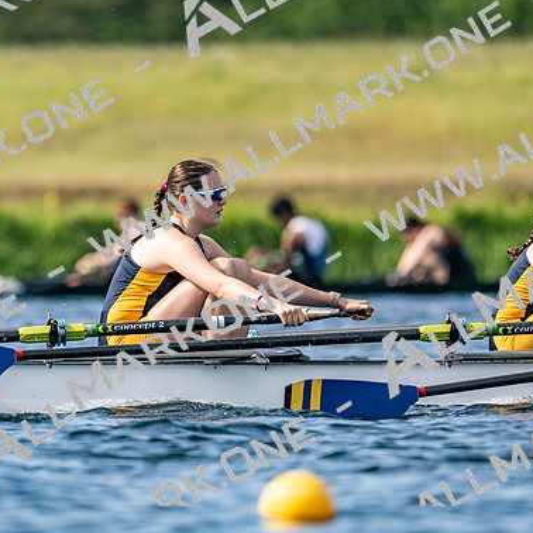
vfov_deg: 2.2
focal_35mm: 781
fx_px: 13605
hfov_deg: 2.2
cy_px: 265
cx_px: 261
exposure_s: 1/2500
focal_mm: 400
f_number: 4.5
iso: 250
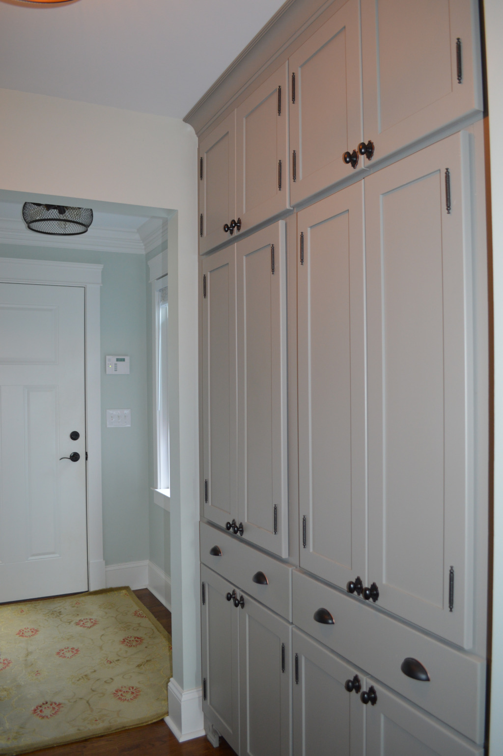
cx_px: 252
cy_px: 378
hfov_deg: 47.9
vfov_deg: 67.4
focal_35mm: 27
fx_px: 567
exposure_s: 1/60
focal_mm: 18
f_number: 3.5
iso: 400
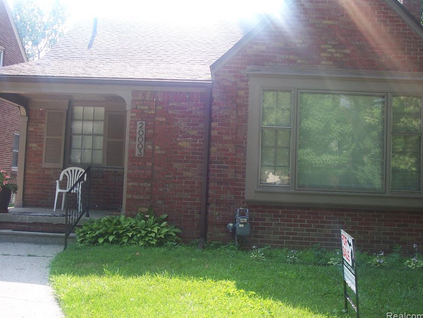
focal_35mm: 43
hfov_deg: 43.8
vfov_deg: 33.6
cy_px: 148
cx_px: 199
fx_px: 526
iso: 100
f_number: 3.4
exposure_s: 1/180
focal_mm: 8
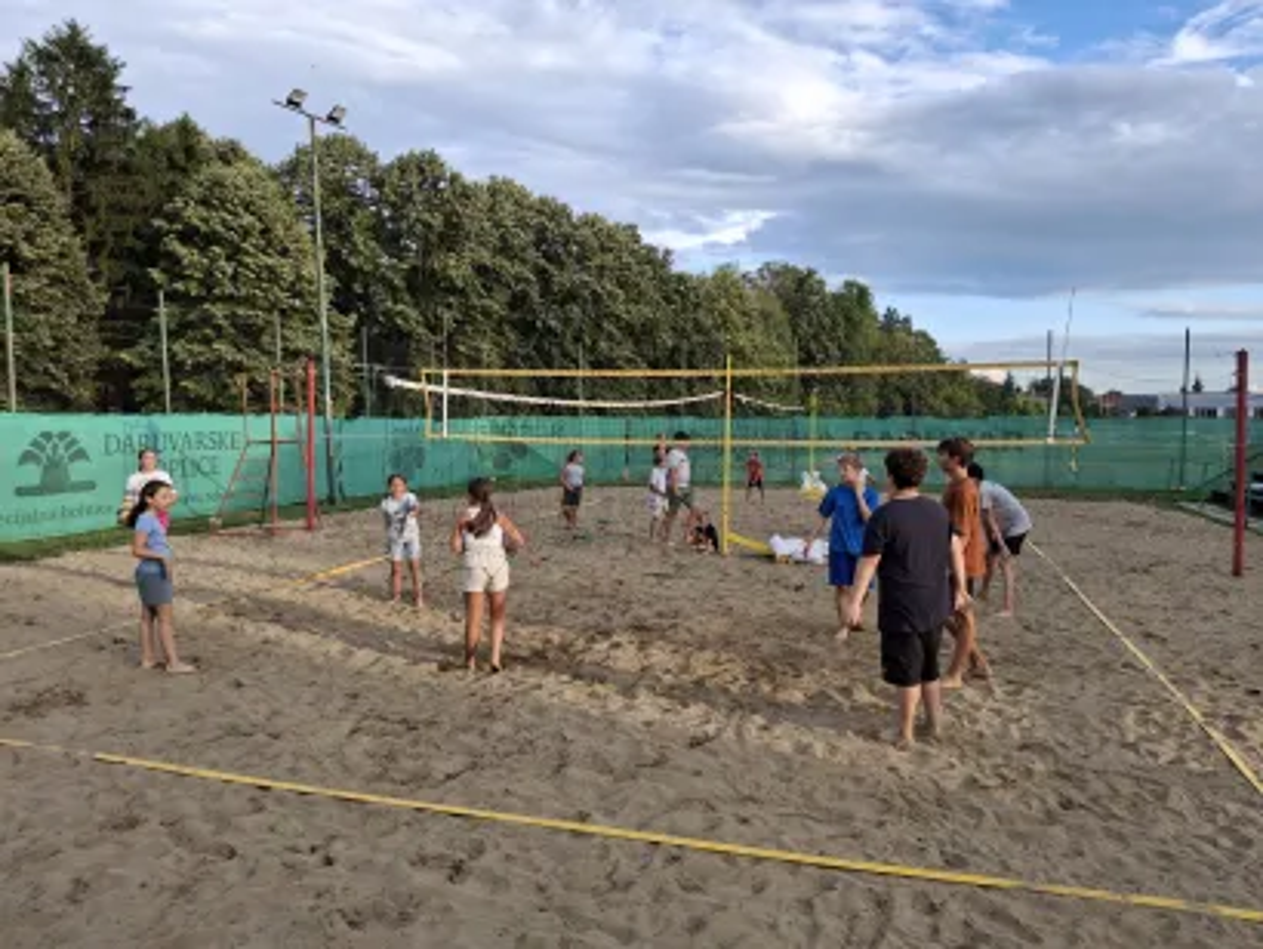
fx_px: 913
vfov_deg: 54.9
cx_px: 632
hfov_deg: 69.4
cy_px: 474
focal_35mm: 25
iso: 32
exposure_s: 1/621
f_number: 1.8
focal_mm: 4.69
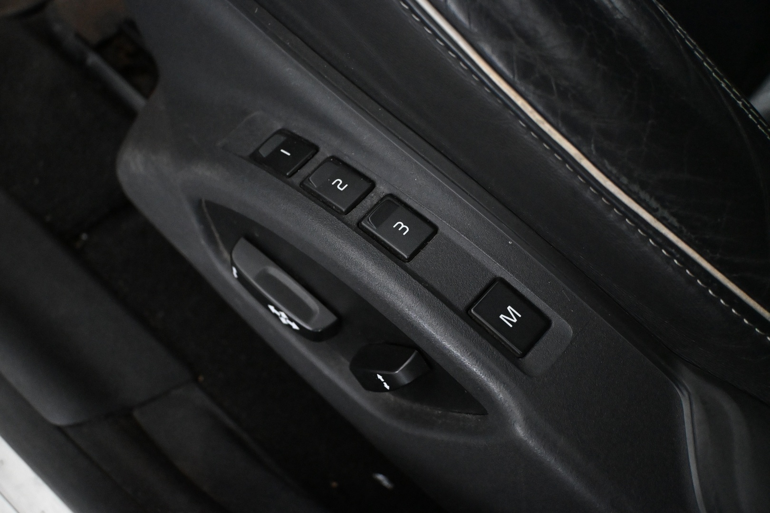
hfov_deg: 51.3
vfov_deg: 35.5
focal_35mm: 38
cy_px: 256
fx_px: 802
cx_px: 385
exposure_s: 1/60
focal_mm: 25
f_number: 4.2
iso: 9000
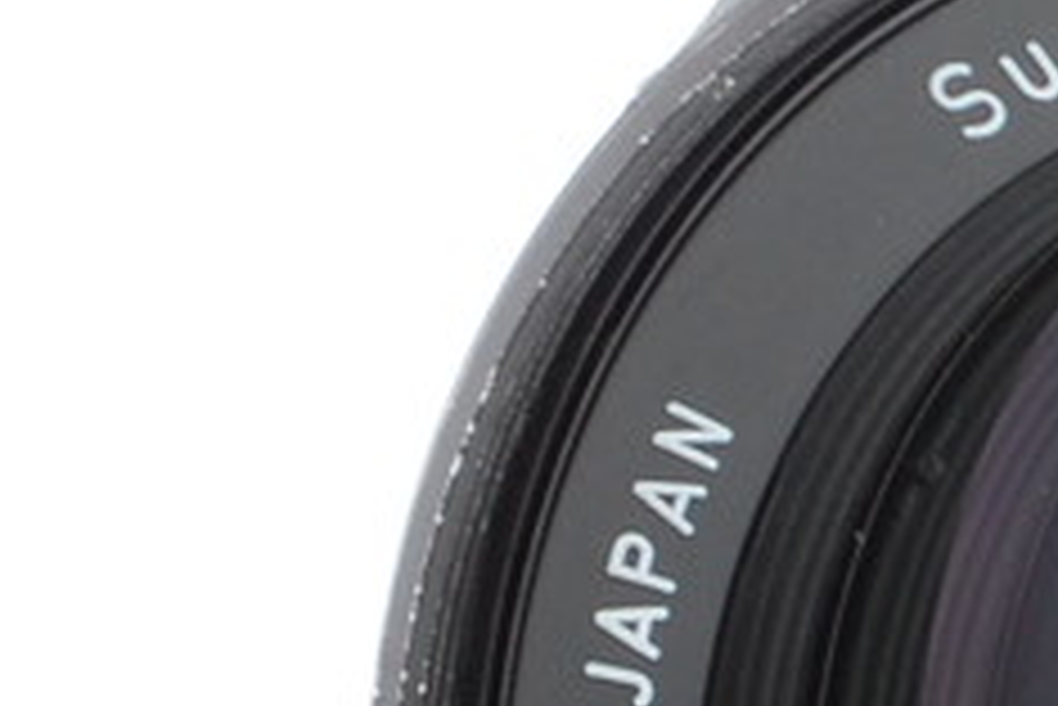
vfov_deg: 2.9
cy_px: -88
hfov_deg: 4.3
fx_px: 13821
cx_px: 2391
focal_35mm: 470
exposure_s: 1/100
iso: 400
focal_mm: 46
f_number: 16
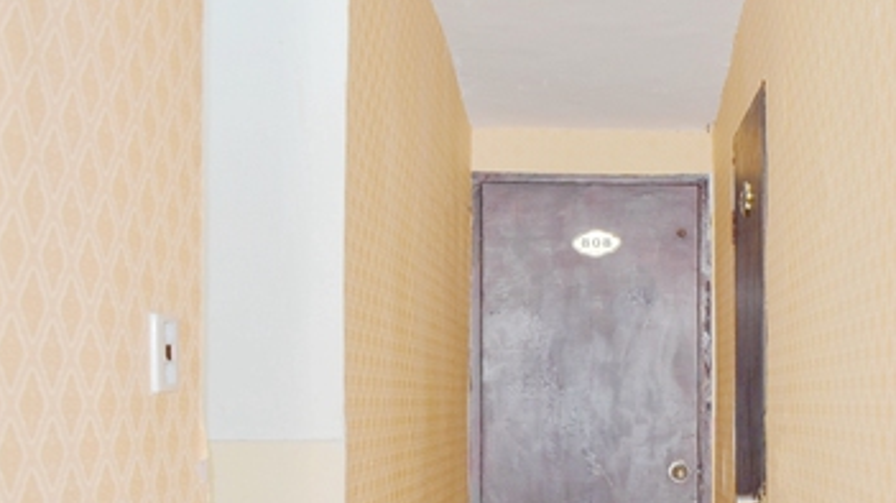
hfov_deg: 35.5
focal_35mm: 58
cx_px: 631
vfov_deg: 20.6
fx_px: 1377
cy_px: 365
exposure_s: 1/60
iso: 500
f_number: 3.5
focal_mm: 18
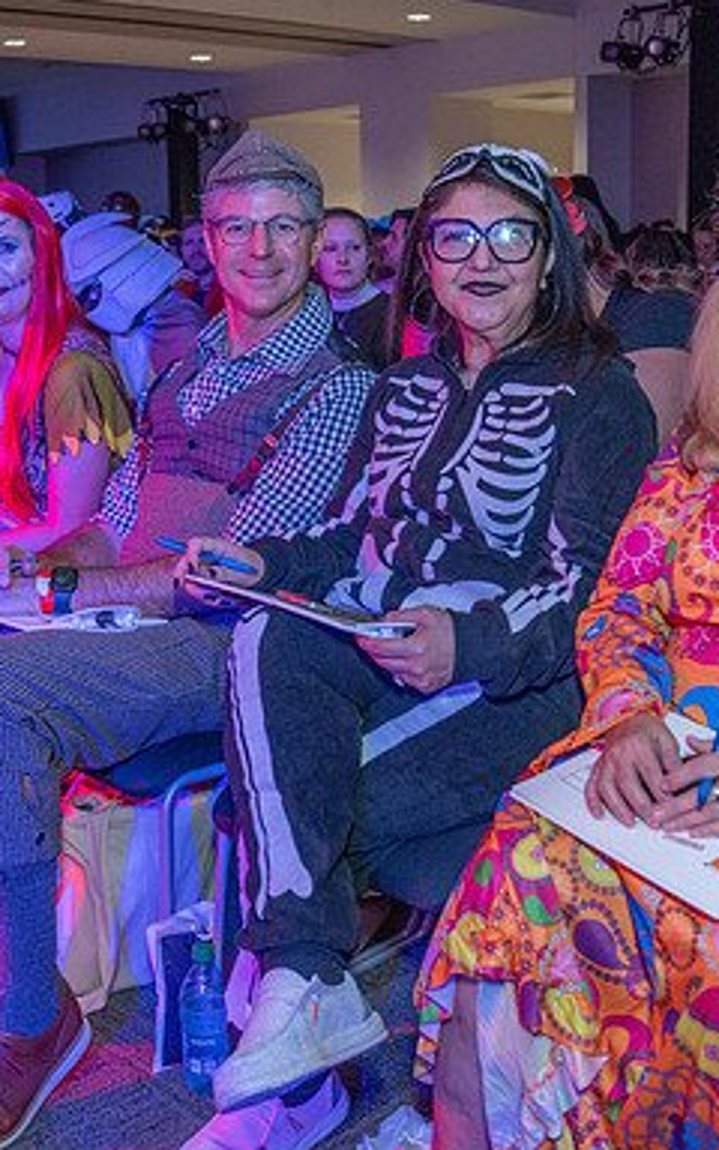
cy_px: 526
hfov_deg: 29.8
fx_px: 1348
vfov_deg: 46.2
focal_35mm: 43
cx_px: 293
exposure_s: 1/160
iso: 2500
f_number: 3.5
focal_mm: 24
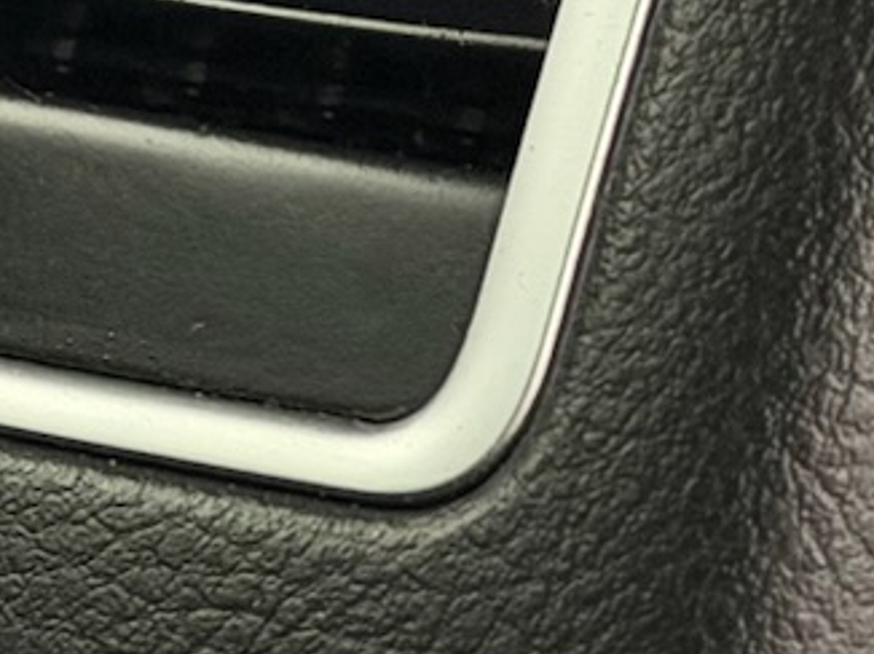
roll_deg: +7.3
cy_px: 641
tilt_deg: -18.7
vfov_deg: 4.9
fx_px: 7619
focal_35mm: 302
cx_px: -601
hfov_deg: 6.4
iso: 500
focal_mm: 6.76
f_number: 1.78
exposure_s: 1/40
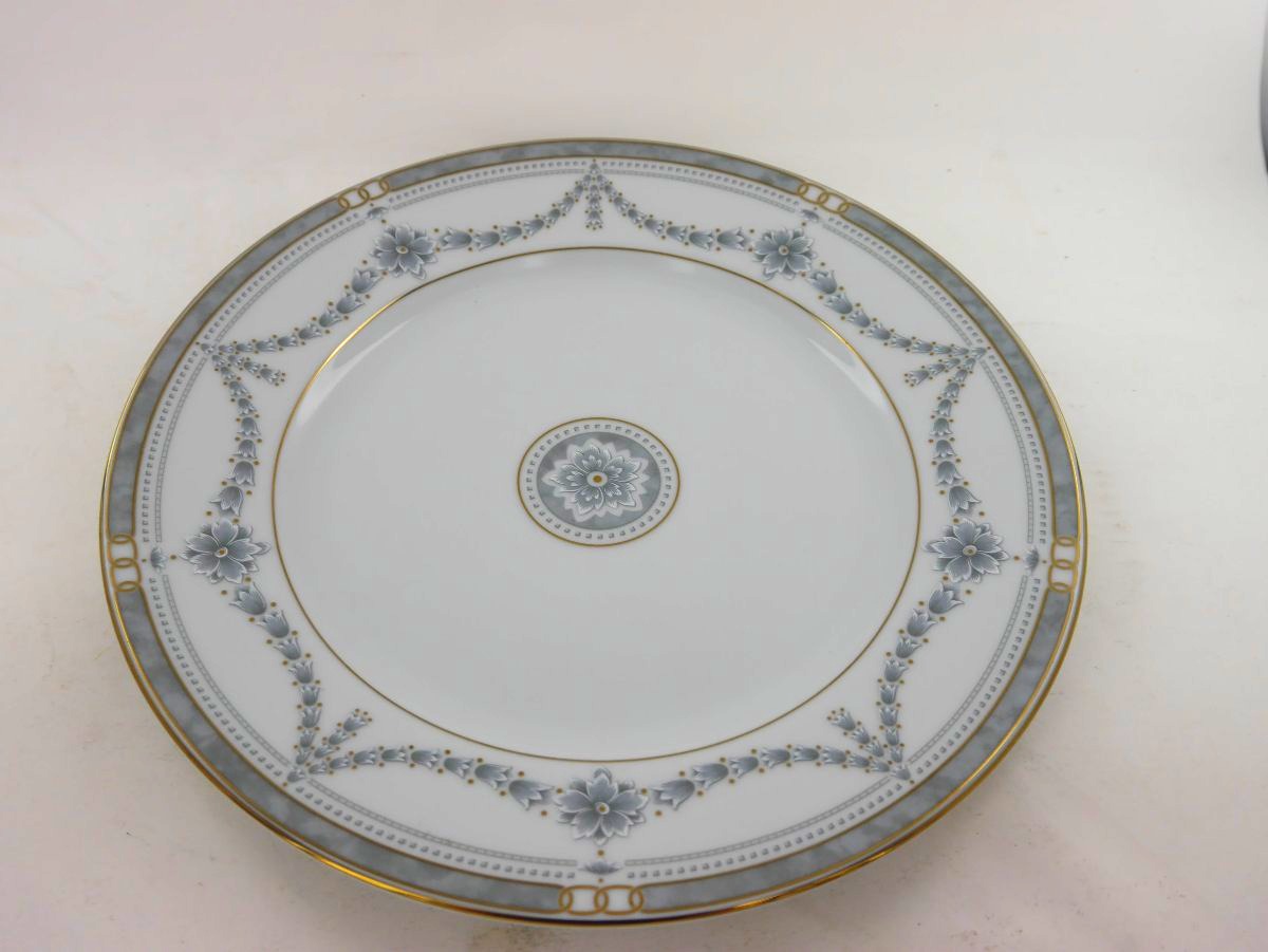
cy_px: 476
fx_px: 1246
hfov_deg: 53.9
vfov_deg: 41.8
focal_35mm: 34
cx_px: 634
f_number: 5.6
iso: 160
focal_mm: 17
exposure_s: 1/200
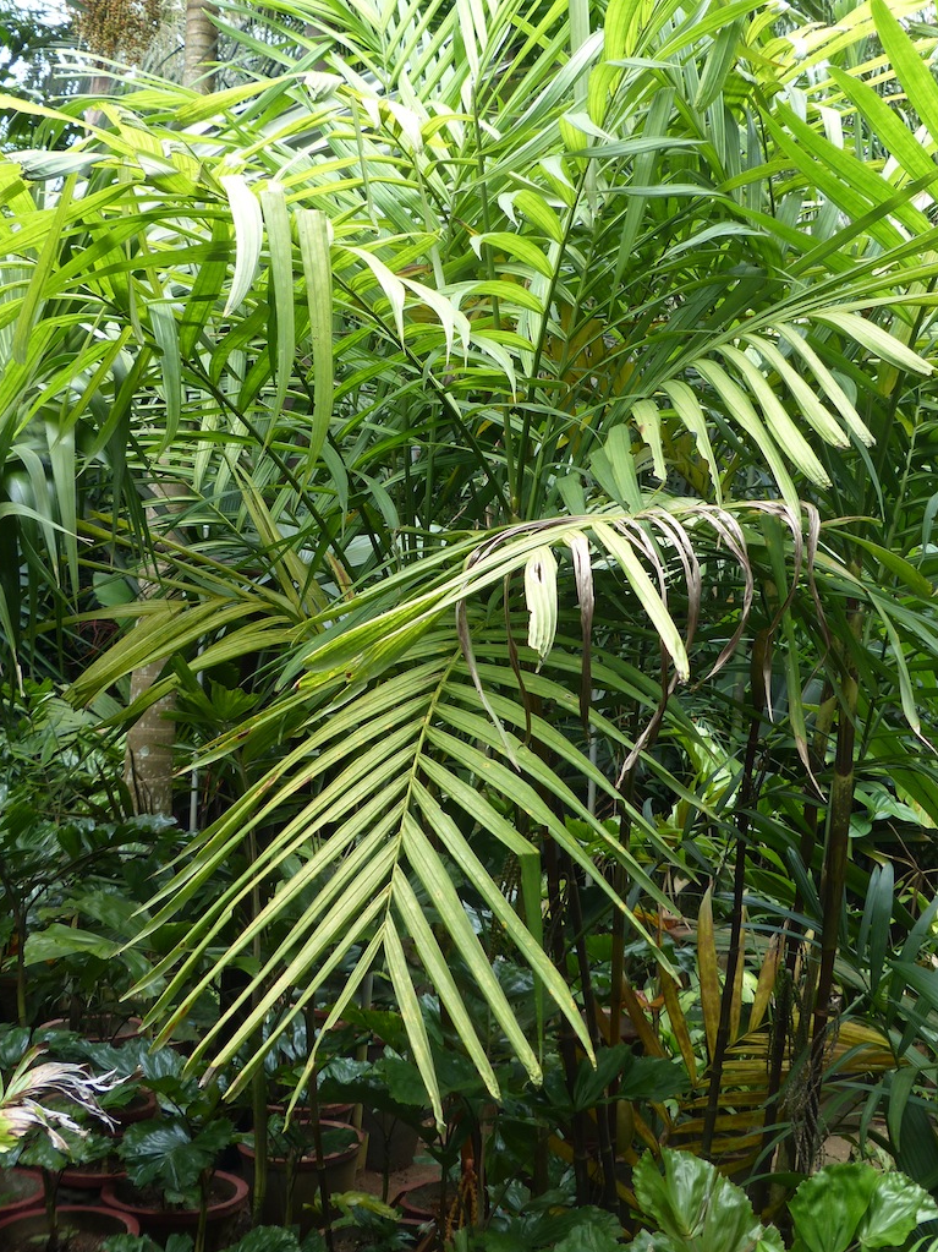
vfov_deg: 45.7
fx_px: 1482
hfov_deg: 35.1
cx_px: 501
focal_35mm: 41
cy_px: 564
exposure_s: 1/100
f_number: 2.8
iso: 100
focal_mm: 6.6
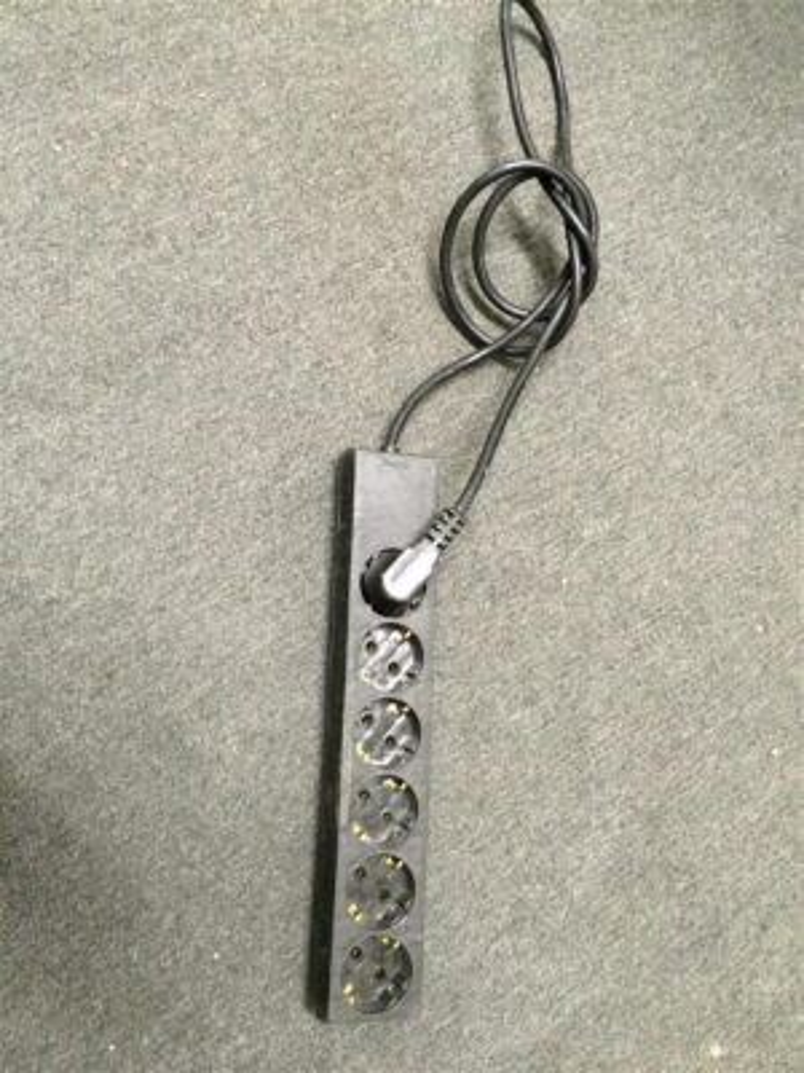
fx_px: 898
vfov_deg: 61.7
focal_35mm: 29
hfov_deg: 48.2
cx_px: 402
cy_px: 536
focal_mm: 4.15
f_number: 2.2
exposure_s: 1/17
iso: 400
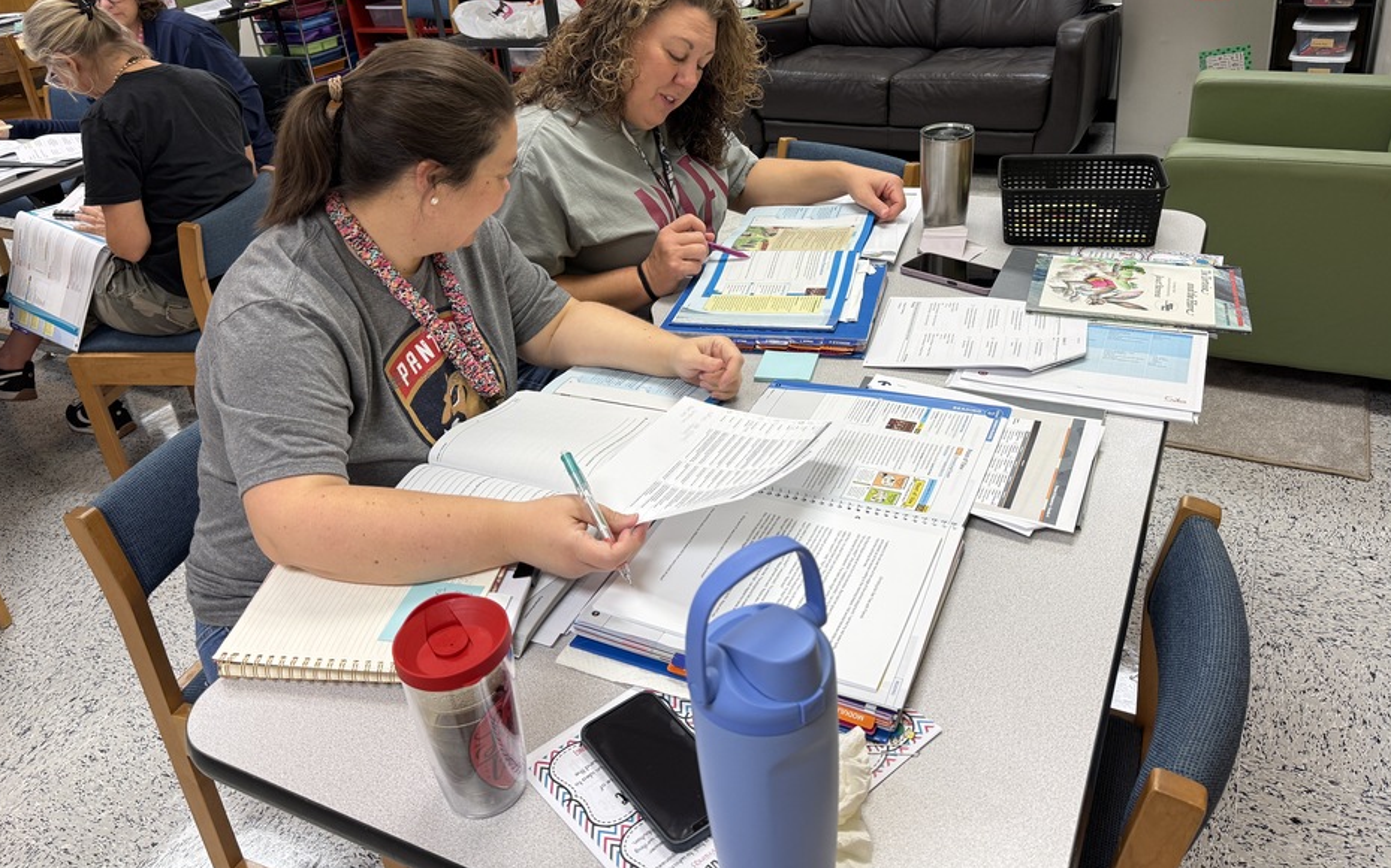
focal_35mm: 28
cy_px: 299
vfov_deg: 44.0
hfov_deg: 66.5
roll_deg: +5.7
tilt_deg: -24.4
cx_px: 694
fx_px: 1061
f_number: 1.78
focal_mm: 6.76
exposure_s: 1/120
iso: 125
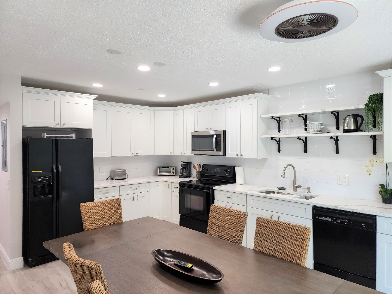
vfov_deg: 58.9
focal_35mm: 23
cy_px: 147
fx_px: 260
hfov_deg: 73.9
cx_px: 196
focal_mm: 6.4
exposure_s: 1/120
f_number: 1.8
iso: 100
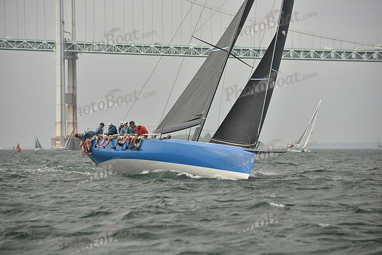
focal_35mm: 175
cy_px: 128
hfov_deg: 11.7
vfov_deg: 7.9
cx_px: 191
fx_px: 1857
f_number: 5.6
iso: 250
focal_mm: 175
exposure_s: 1/640
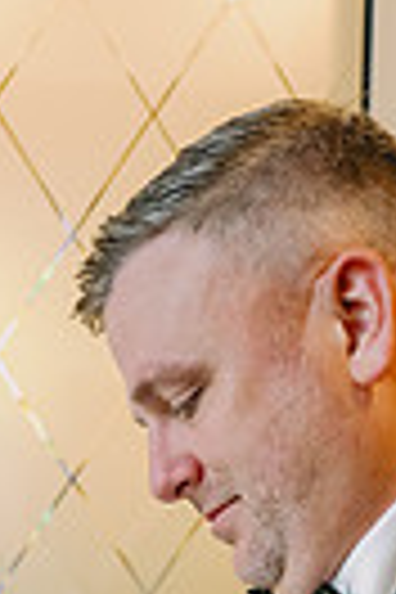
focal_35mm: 97
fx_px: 1600
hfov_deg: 14.1
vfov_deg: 18.8
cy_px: 860
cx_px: 225
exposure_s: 1/400
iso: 2000
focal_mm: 28.5
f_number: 2.8
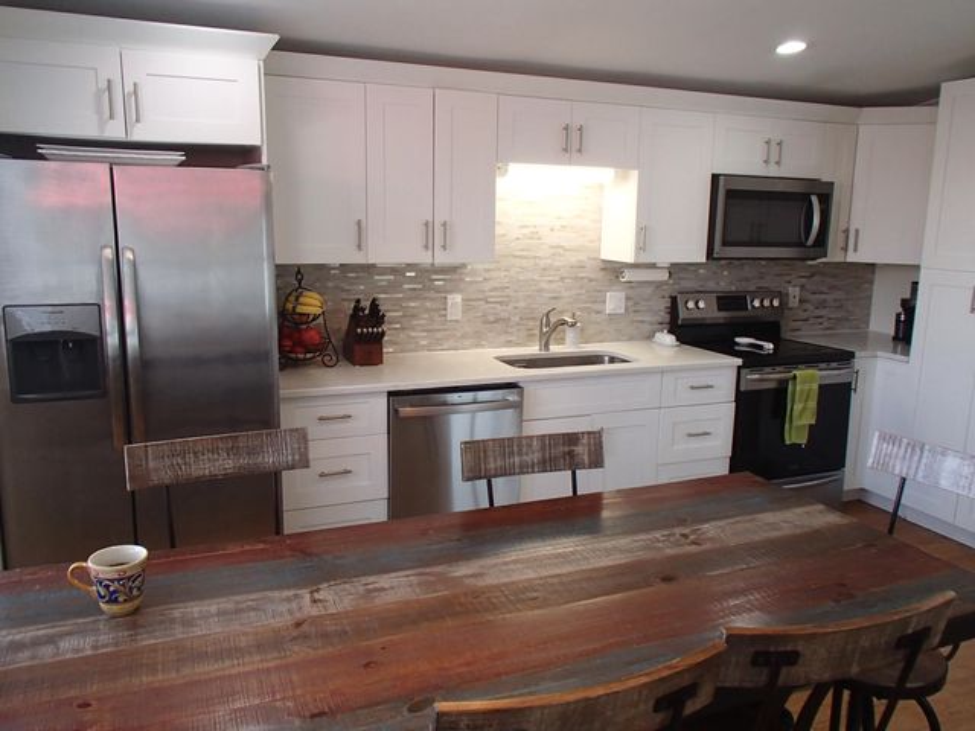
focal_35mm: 28
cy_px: 366
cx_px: 488
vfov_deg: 49.7
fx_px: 789
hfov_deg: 63.4
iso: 200
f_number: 3.9
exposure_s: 1/60
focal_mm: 5
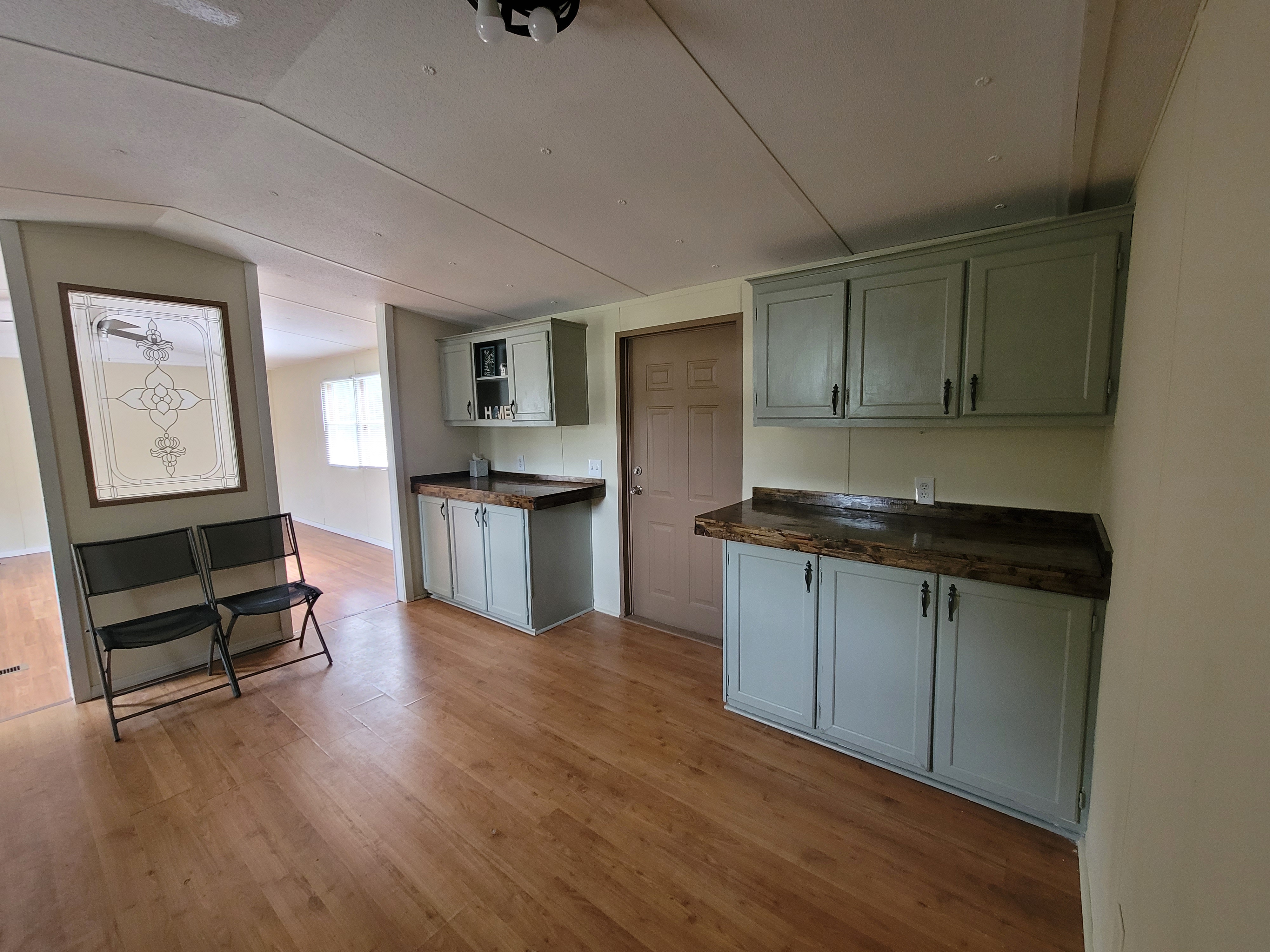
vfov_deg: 89.9
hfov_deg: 106.2
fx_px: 477
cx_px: 635
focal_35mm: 13
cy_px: 476
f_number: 2.2
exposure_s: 1/40
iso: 320
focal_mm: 2.2
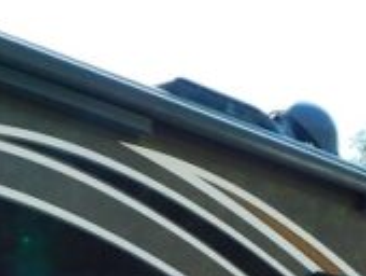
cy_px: 388
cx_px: 62
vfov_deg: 13.1
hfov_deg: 18.0
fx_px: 1144
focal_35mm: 108
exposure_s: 1/640
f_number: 3
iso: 125
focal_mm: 4
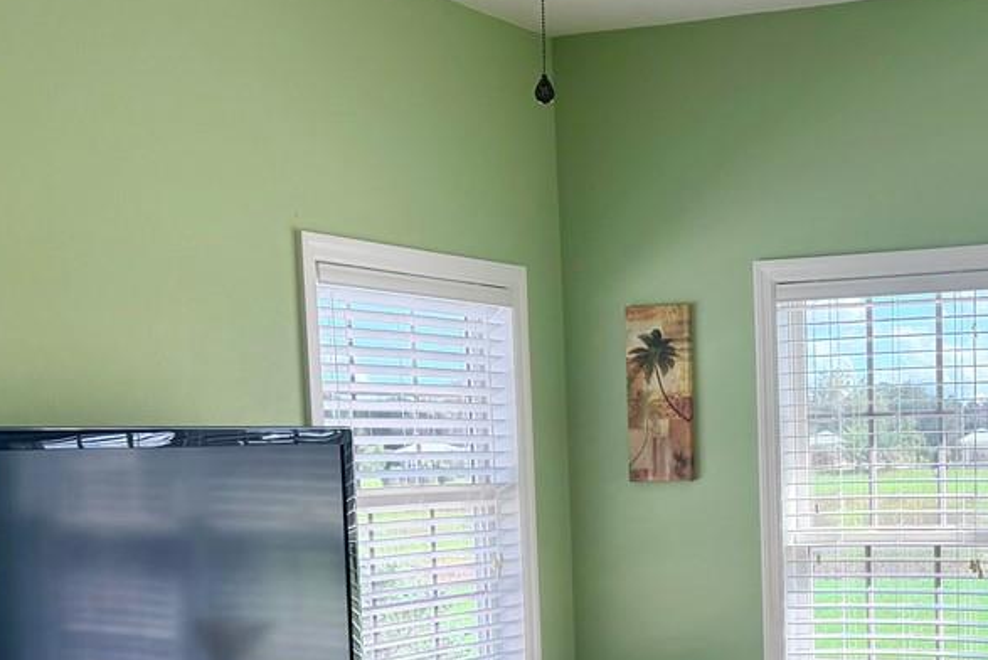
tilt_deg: -5.1
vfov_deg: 19.5
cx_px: 815
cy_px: 635
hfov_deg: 28.9
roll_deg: +2.2
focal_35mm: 68
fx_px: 1867
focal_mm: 6.76
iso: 80
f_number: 1.78
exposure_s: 1/308
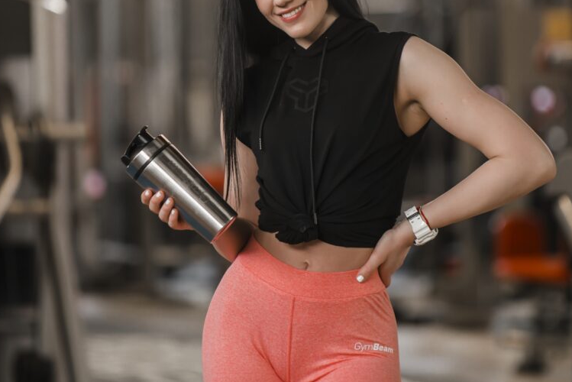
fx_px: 4768
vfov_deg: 4.6
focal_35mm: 300
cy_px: 135
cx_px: 274
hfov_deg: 6.9
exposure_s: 1/125
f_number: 2.8
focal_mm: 200
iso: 400
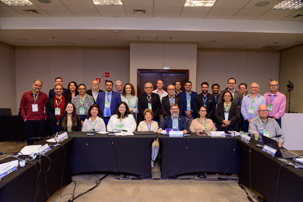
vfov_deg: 53.2
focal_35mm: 24
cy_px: 101
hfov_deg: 73.7
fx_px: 202
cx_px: 152
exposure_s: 1/160
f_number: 5.6
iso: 4000
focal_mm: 24
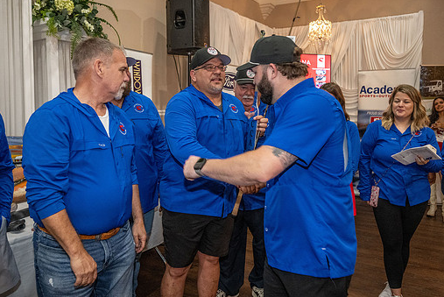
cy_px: 137
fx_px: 346
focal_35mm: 28
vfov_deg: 46.4
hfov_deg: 65.4
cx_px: 232
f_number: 4
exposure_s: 1/200
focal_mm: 24.5
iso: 5000
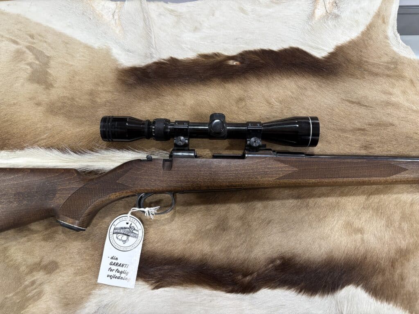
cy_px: 157
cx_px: 210
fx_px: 315
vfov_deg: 53.1
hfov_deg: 67.3
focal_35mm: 26
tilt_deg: -75.3
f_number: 1.6
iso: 125
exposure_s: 1/61
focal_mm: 5.96
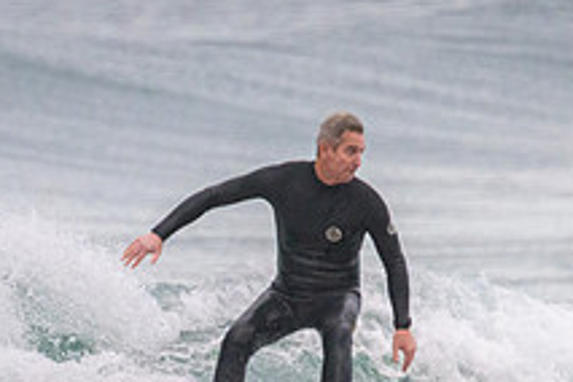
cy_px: 408
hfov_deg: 0.9
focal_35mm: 2179
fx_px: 34680
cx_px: 253
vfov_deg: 0.6
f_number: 11
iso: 4500
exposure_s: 1/800
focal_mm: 800
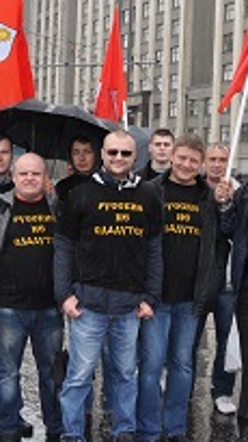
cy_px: 187
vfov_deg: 25.0
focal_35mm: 85
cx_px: 202
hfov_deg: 14.1
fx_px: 996
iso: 200
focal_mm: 22
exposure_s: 1/200
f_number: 7.1
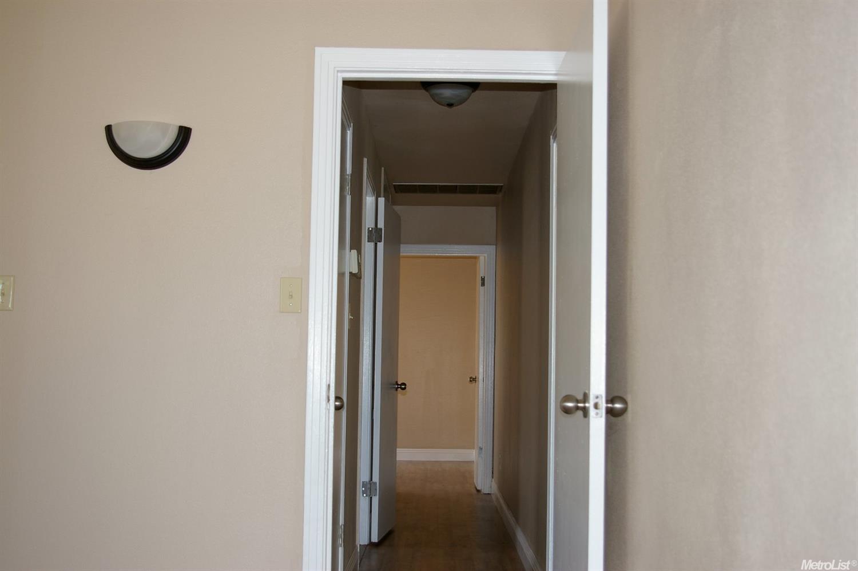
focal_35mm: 46
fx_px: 1107
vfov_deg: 28.9
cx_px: 429
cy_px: 286
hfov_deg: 42.4
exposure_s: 1/45
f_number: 4
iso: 200
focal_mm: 31
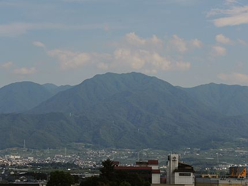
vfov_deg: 11.0
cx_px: 124
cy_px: 93
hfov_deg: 14.6
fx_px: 968
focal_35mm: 135
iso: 100
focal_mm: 28.4
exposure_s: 1/400
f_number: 8
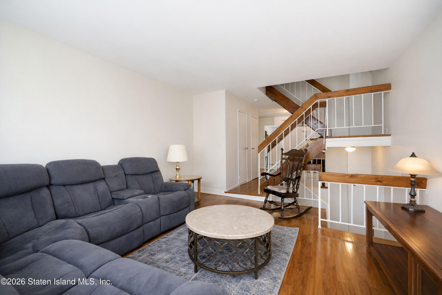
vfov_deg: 73.8
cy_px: 148
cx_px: 221
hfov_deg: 96.7
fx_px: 196
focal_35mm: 16
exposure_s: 1/15
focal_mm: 16
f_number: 4
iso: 64
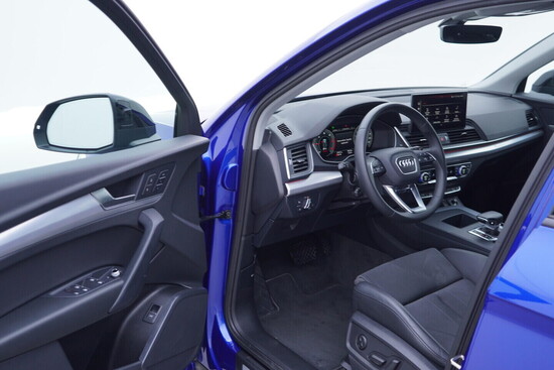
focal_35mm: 36
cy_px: 185
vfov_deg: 36.9
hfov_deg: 53.1
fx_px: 554
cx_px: 277
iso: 125
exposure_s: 1/40
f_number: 2.8
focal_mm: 24
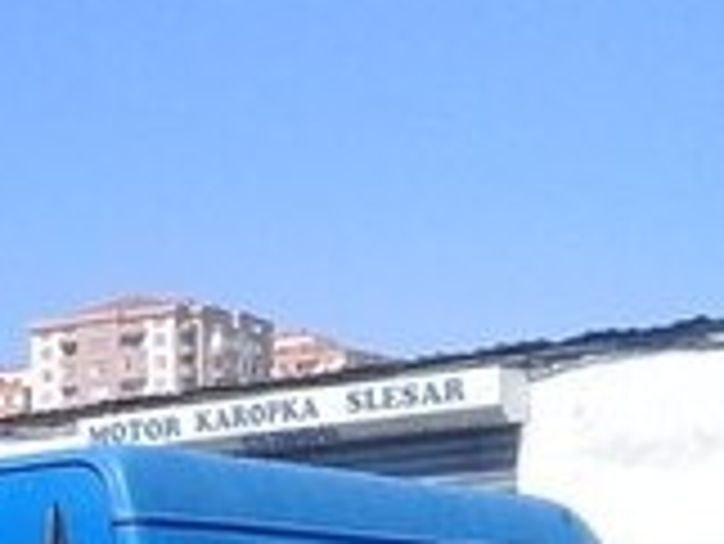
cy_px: 758
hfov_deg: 13.4
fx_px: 2658
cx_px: -706
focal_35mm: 127
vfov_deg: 11.3
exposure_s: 1/1302
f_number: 2.2
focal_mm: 3.3
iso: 50
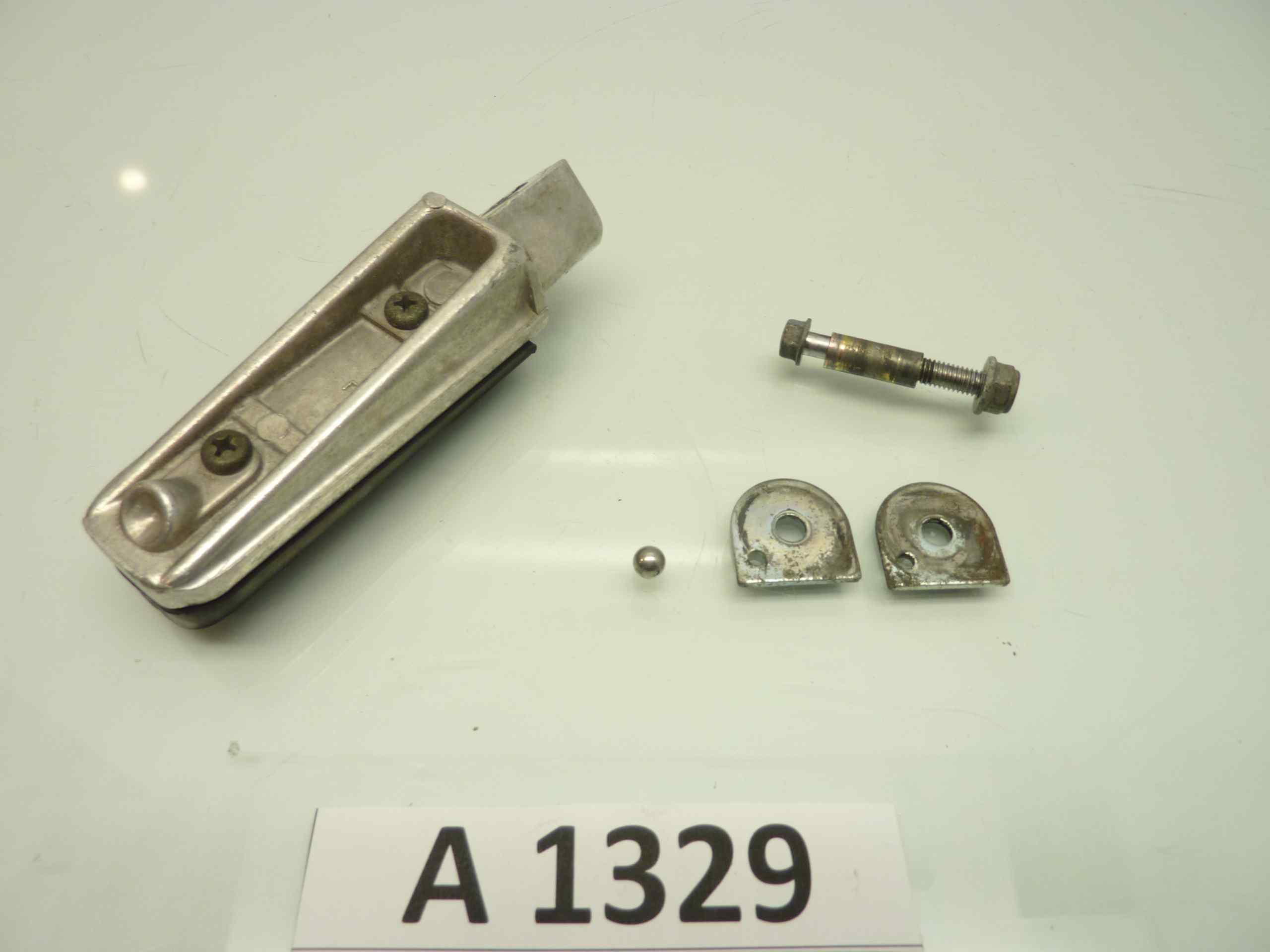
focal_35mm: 25
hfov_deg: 69.4
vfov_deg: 54.9
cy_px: 476
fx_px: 917
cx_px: 635
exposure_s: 1/20
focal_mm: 4.1
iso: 80
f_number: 3.3
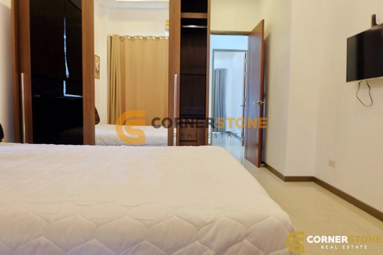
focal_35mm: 24
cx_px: 192
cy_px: 128
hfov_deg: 73.7
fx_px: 255
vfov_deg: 53.1
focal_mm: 16
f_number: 3.5
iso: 200
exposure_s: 1/5
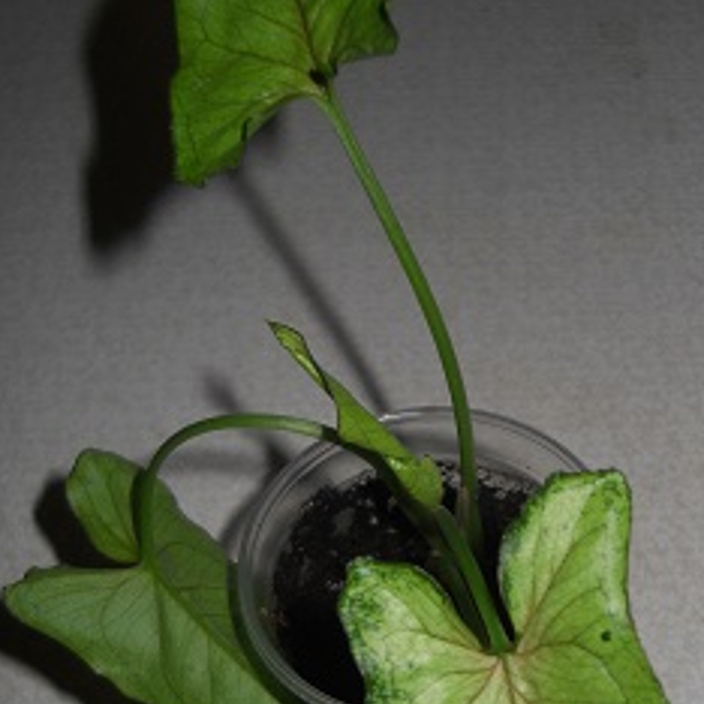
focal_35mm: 62
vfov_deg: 27.5
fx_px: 1427
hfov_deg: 27.6
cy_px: 478
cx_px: 448
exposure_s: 1/30
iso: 80
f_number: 5.5
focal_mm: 6.72
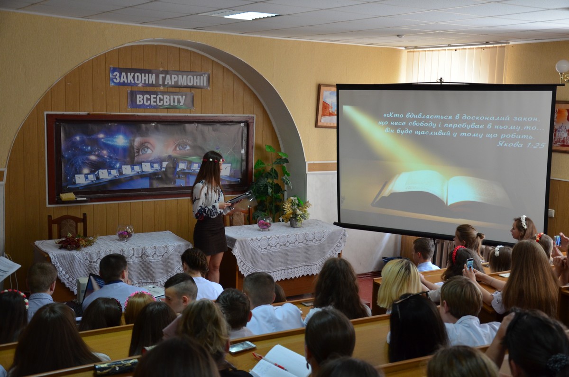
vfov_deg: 29.7
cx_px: 284
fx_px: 710
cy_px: 188
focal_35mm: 45
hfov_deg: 43.7
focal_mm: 30
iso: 720
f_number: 4.2
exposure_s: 1/60
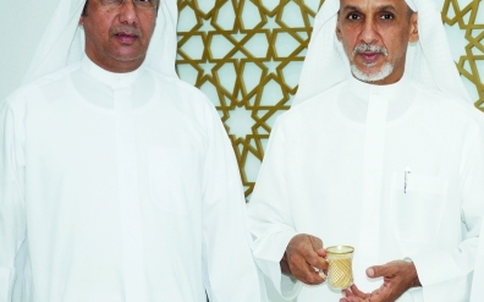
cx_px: 357
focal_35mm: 136
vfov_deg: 9.6
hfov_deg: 15.3
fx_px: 1791
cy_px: 177
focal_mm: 55
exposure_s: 1/160
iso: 400
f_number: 4.5
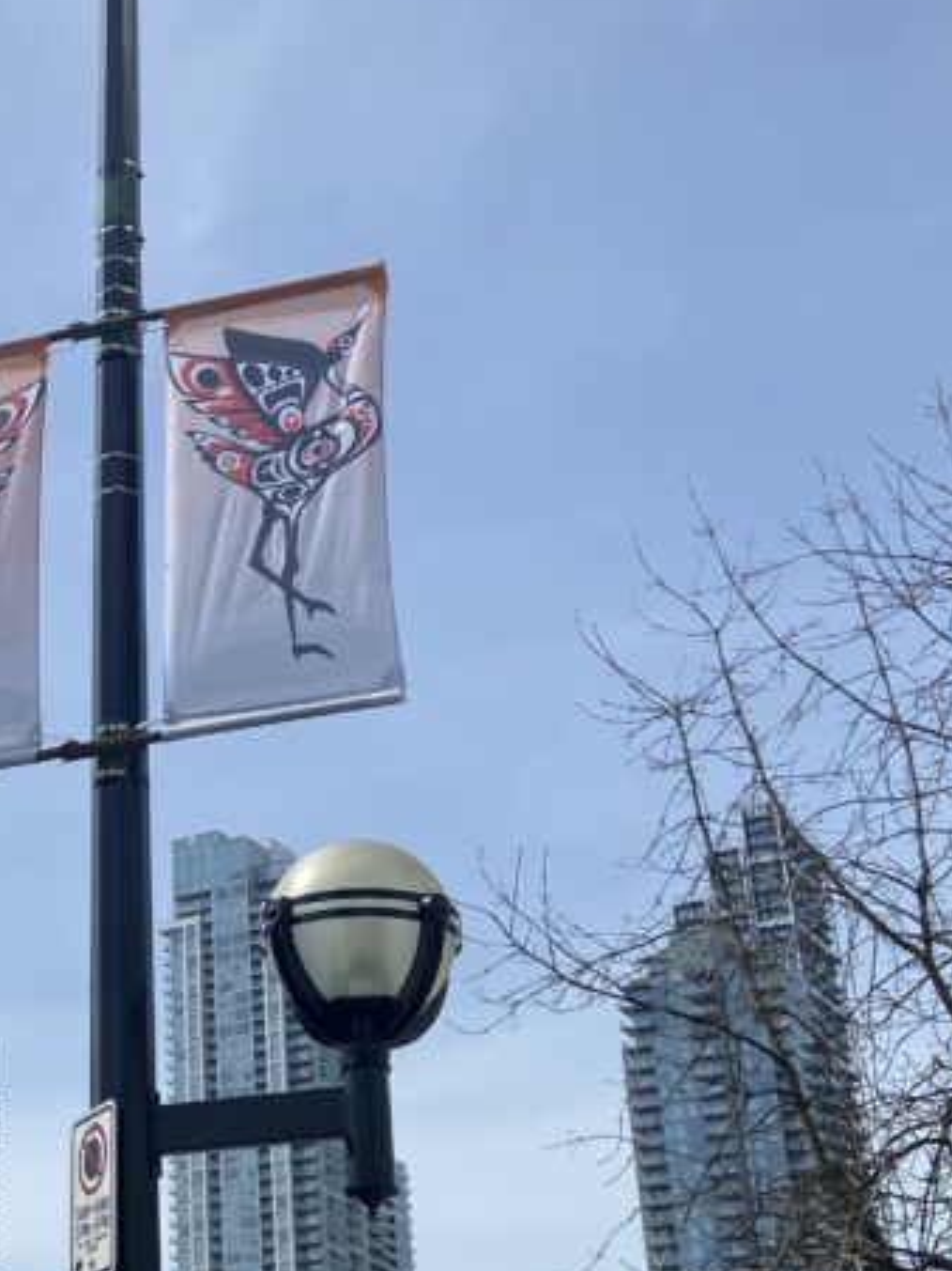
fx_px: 2164
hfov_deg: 23.9
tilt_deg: +28.0
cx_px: 34
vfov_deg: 32.7
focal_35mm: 59
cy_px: 721
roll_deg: -1.7
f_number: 1.8
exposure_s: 1/5747
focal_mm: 4.25
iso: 32
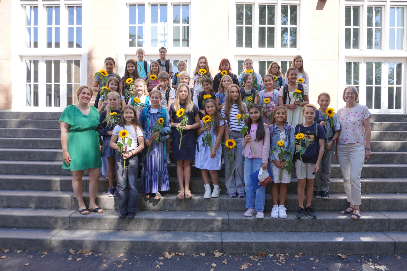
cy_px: 136
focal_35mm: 24
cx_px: 204
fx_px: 271
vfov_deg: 53.1
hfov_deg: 73.7
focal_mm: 16
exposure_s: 1/160
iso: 125
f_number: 4
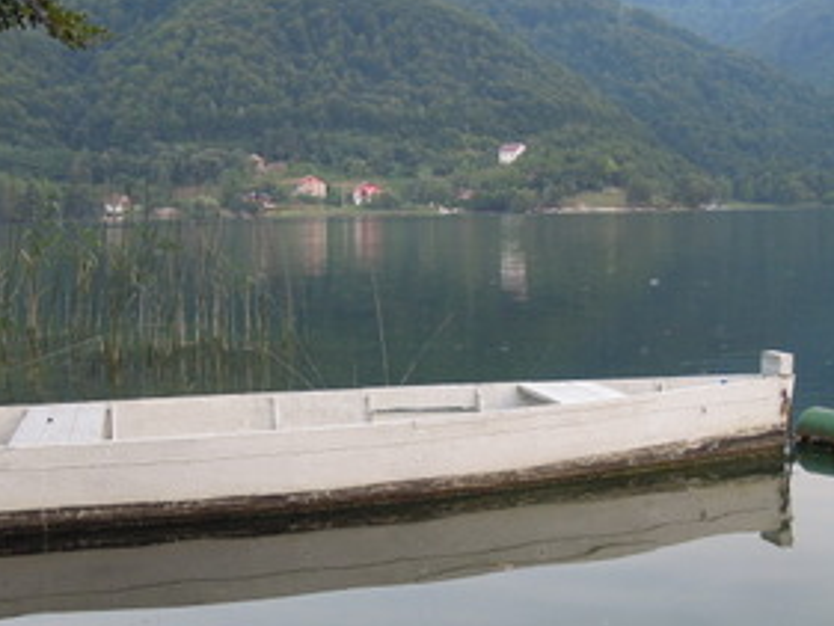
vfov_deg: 27.5
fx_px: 1277
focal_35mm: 53
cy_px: 306
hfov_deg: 36.1
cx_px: 442
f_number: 3
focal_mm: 5.5
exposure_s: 1/50
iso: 220
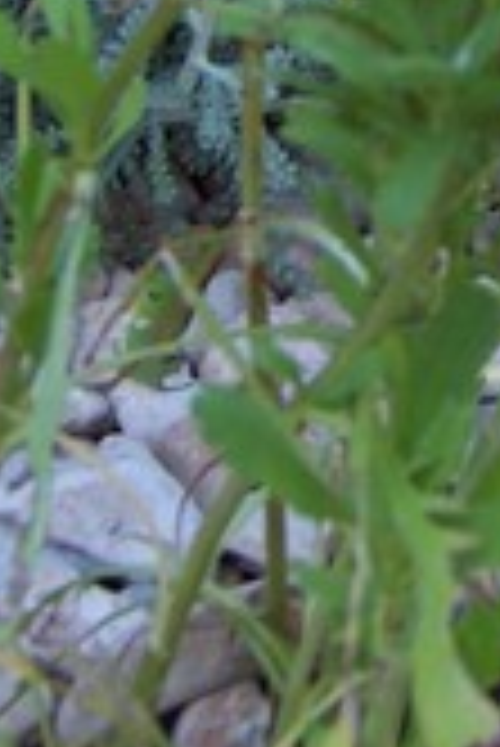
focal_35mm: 99
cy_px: -81
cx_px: 518
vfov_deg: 19.7
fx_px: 2058
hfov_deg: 13.6
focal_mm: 5.6
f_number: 2.8
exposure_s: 1/60
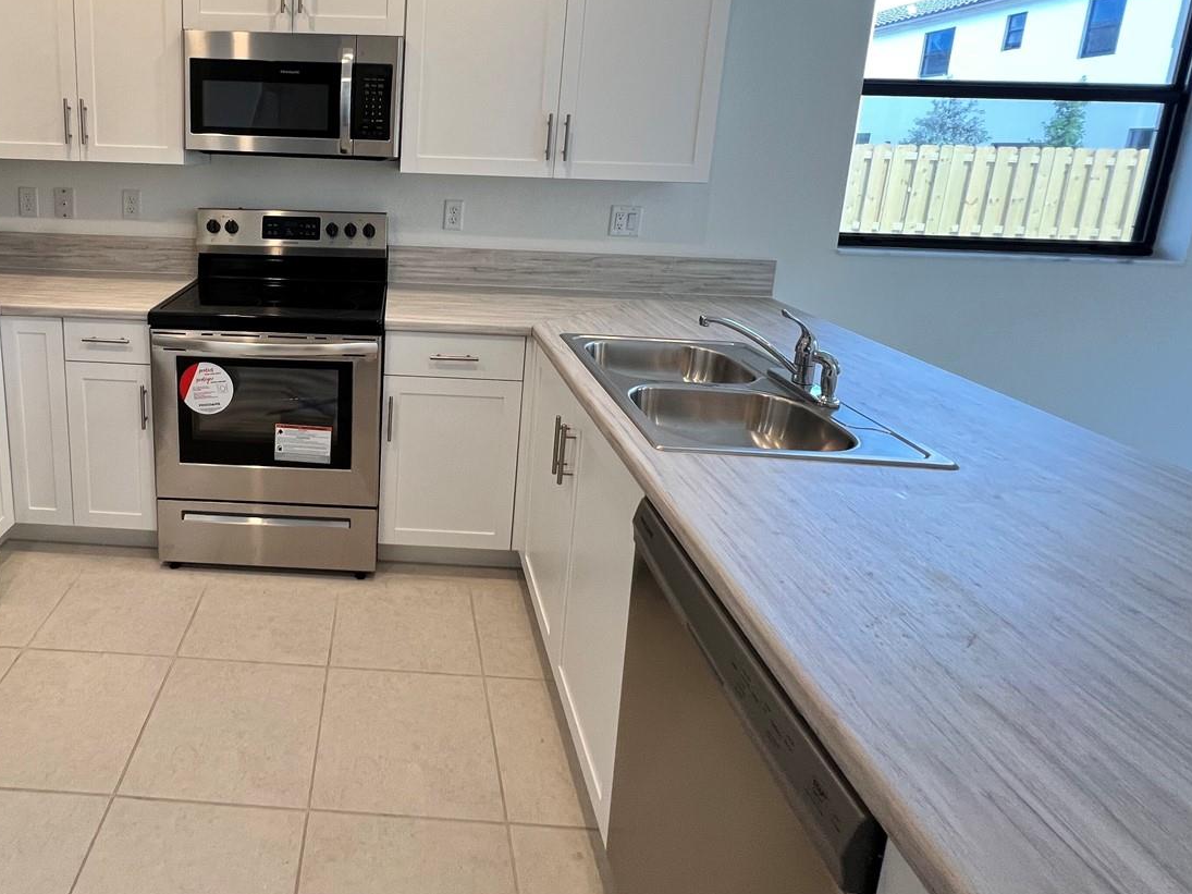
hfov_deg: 80.9
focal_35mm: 19
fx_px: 654
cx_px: 368
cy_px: 274
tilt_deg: -11.2
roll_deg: -2.3
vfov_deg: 66.2
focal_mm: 1.57
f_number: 1.8
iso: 160
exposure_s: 1/120
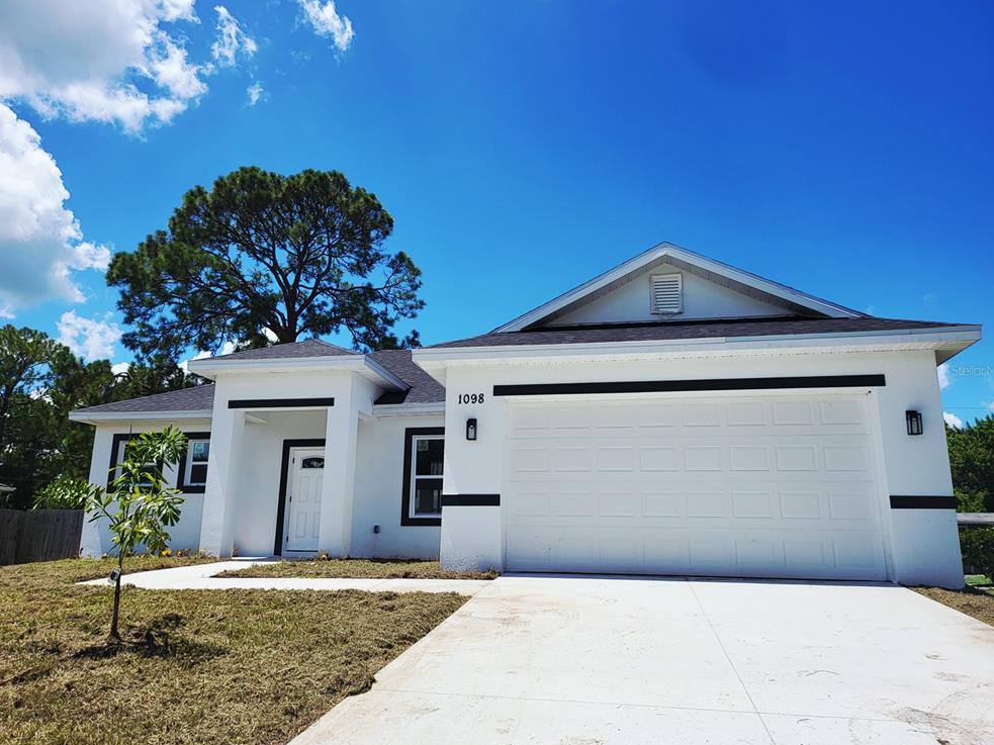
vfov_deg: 54.9
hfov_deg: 69.4
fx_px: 718
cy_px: 370
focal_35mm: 25
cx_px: 494
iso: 40
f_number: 1.8
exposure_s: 1/3758
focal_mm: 5
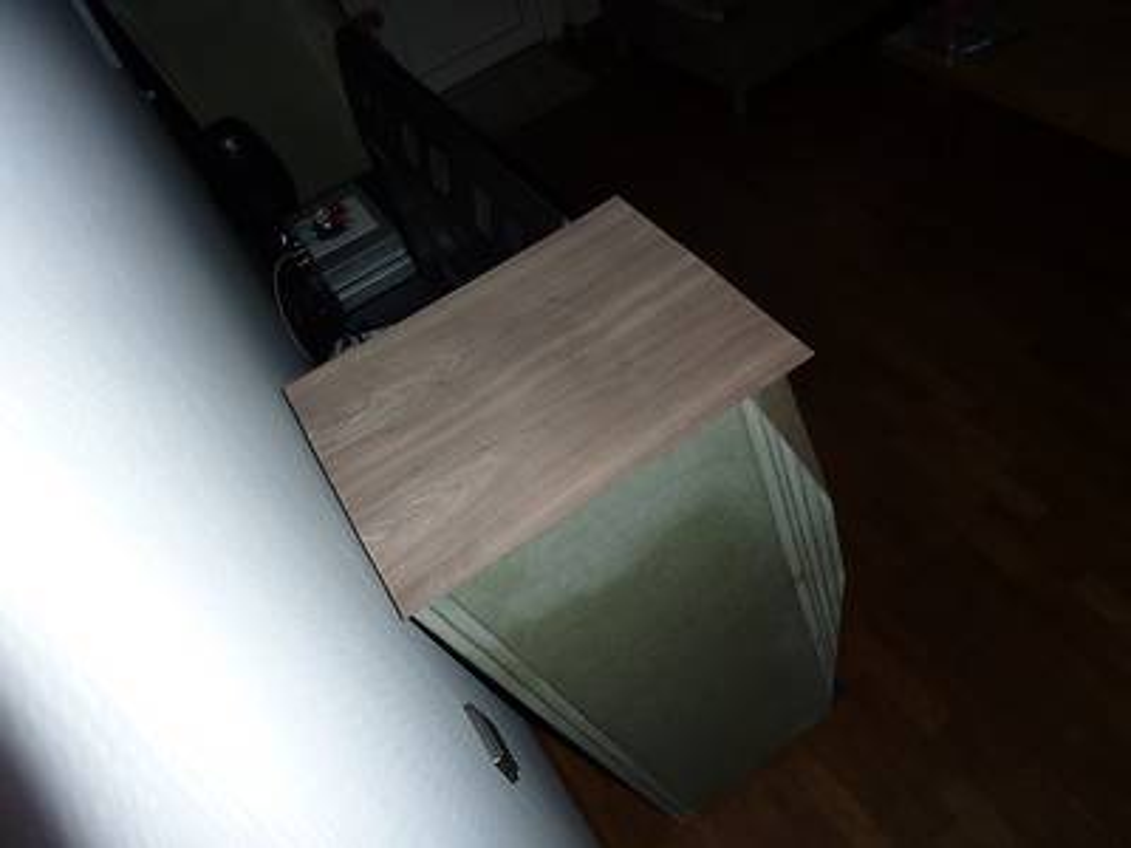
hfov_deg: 69.4
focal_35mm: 25
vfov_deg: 54.9
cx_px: 566
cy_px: 424
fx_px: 817
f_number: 3.3
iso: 100
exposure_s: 1/125
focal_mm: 4.1
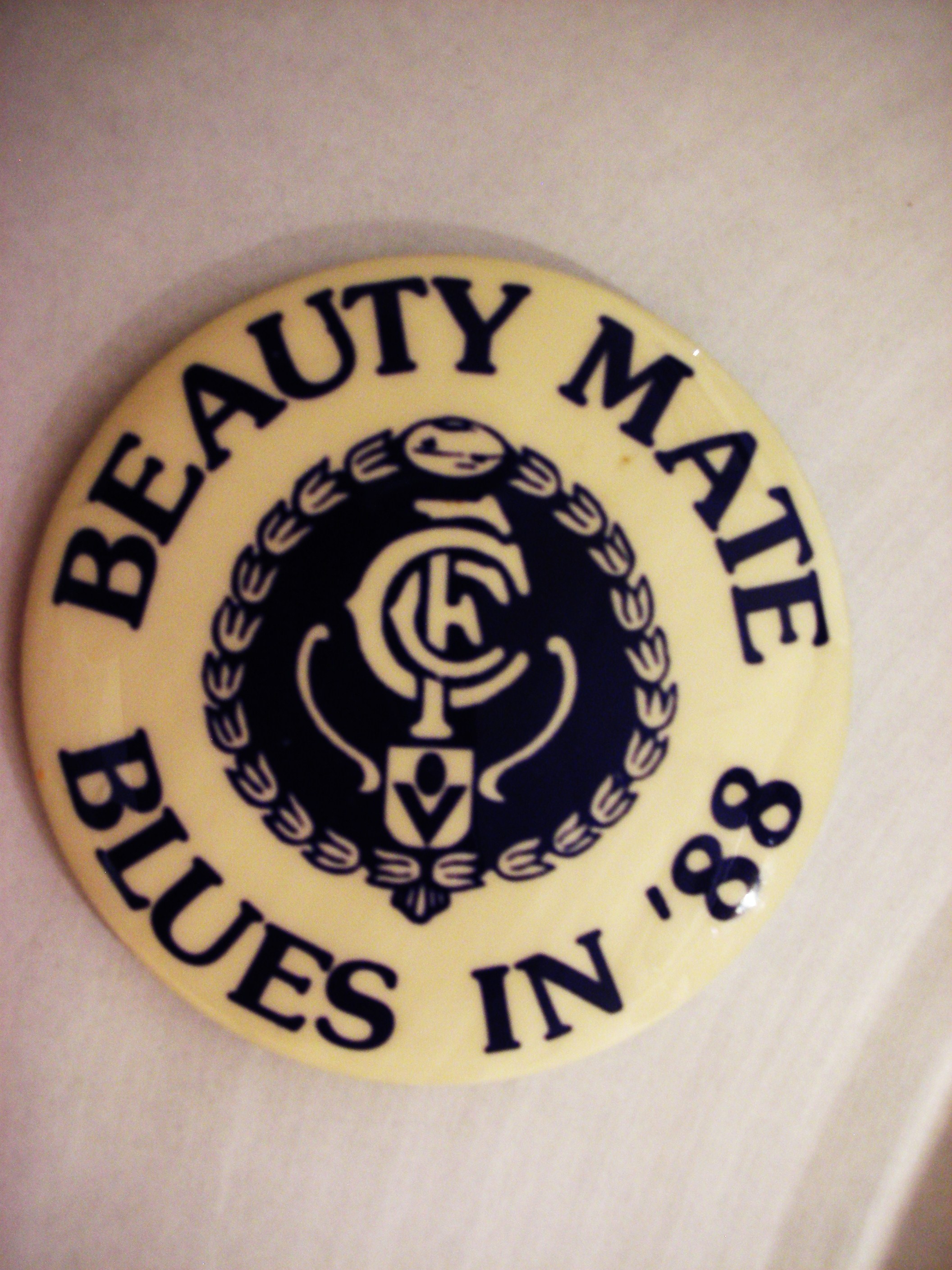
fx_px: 1283
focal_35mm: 35
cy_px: 635
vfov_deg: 52.6
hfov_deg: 40.7
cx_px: 476
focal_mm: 5.8
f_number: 3
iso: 200
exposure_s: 1/2.8
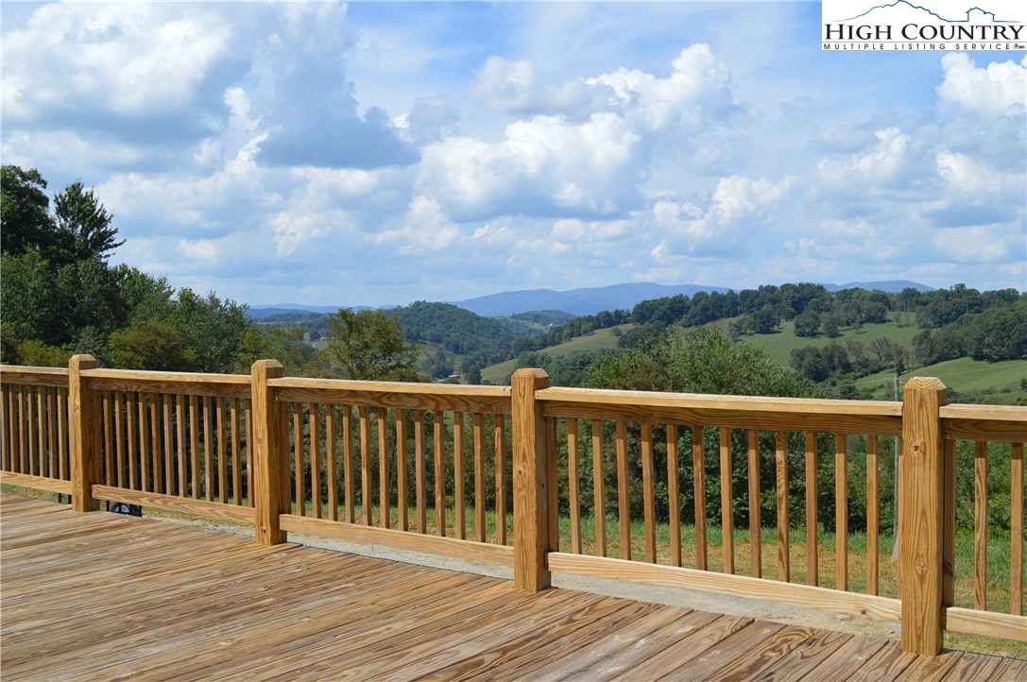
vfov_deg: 36.8
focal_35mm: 36
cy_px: 341
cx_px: 514
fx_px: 1026
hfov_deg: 53.2
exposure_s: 1/250
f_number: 8
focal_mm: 24
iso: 100
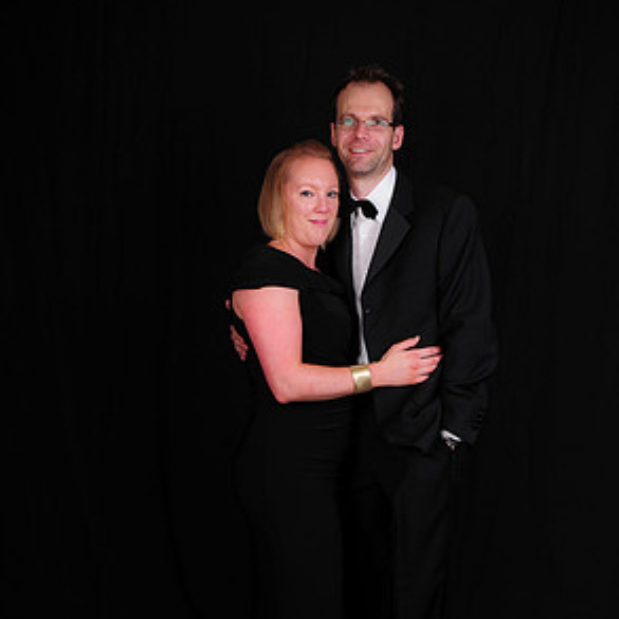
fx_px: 870
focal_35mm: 43
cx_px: 307
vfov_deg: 38.4
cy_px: 448
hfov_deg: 39.2
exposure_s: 1/125
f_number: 8
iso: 200
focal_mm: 22
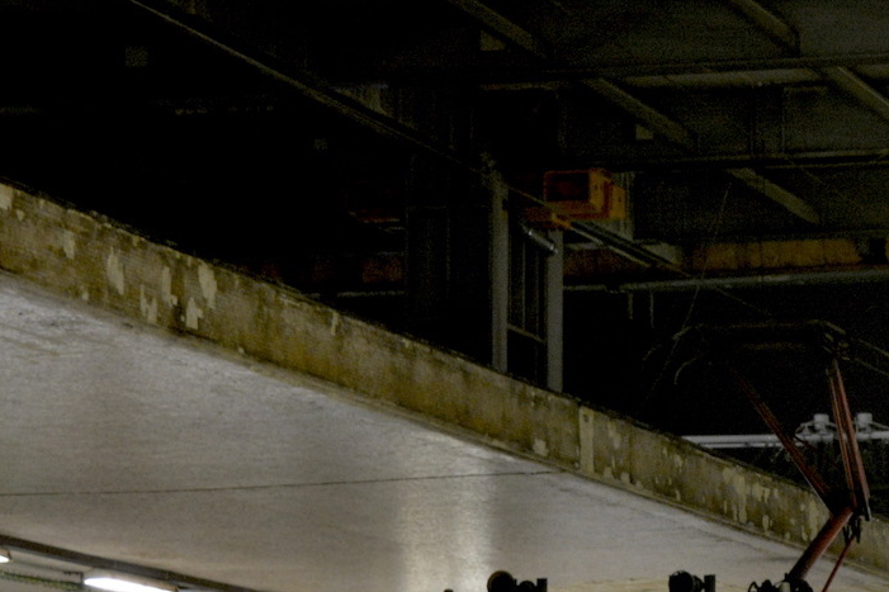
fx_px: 4666
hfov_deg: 10.7
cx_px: 1007
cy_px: 745
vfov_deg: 7.2
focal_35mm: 189
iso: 500
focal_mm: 46
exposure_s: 1/10
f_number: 5.6
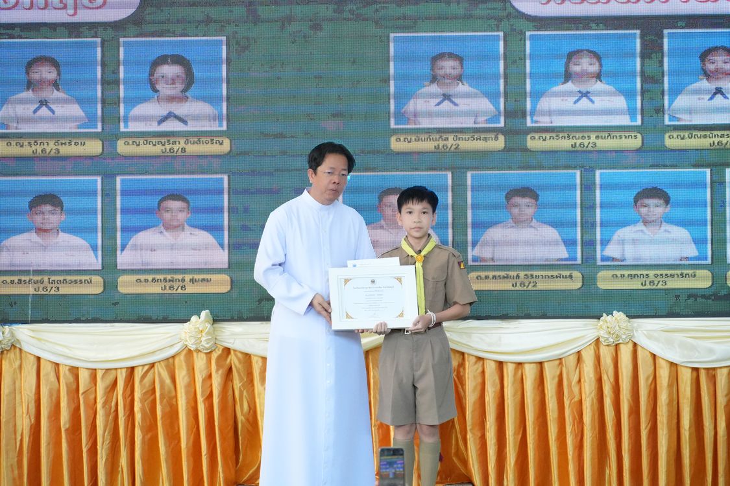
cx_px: 365
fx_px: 3224
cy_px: 243
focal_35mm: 159
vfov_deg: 8.6
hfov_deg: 12.9
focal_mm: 106
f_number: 5.6
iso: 6400
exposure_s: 1/640
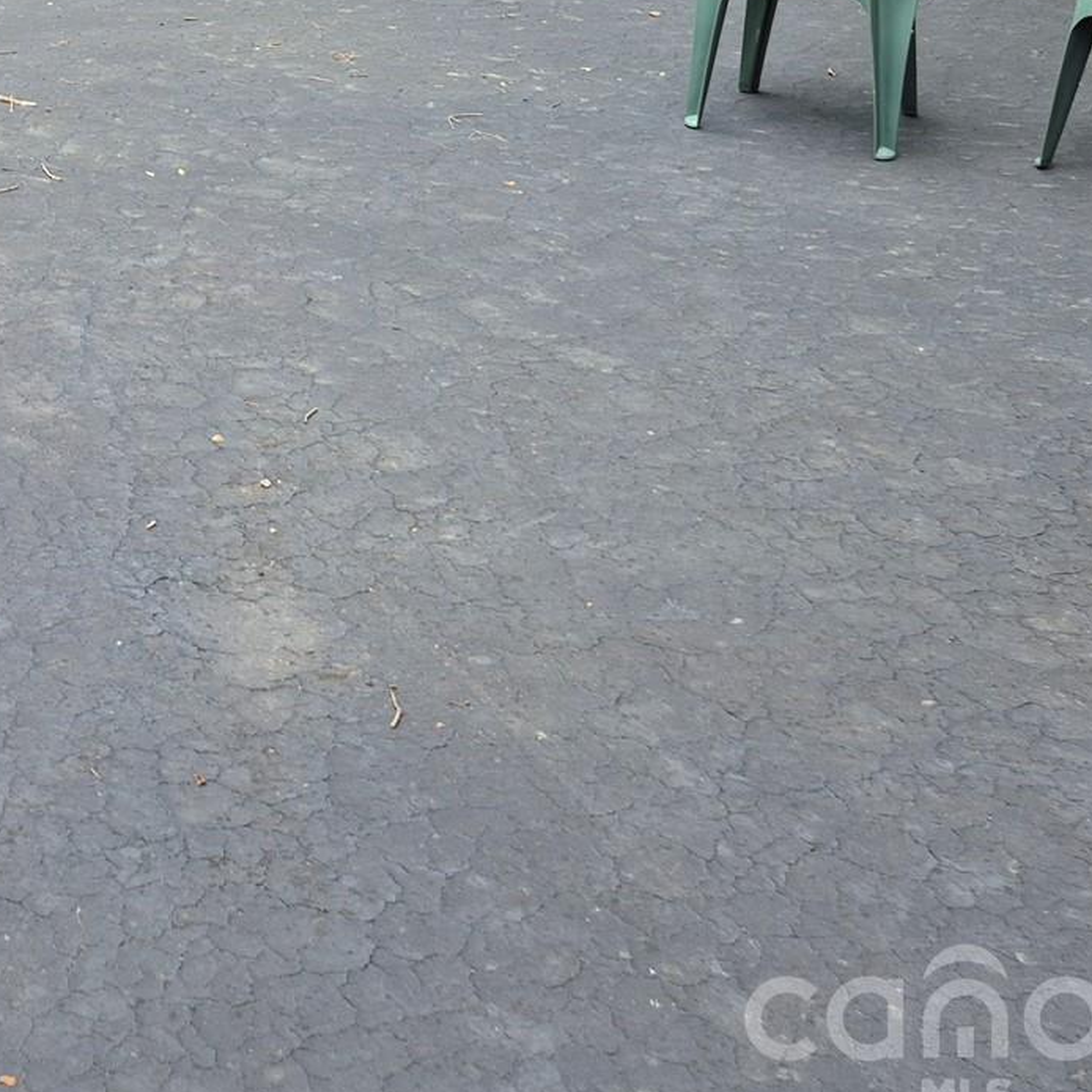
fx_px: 2141
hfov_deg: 27.4
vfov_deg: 26.6
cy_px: -71
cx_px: 80
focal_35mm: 60
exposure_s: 1/180
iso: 32
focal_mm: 5.4
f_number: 1.8
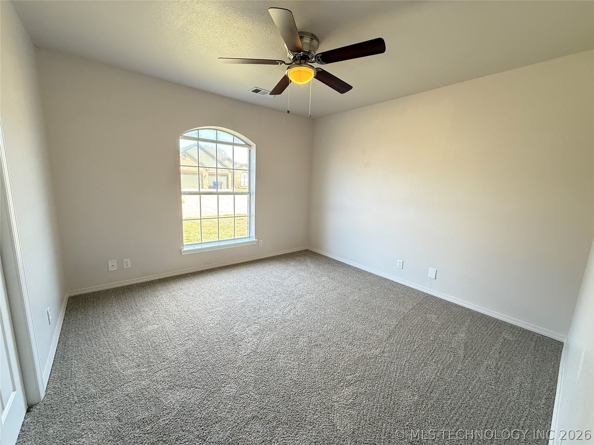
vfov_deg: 85.7
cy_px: 222
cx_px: 297
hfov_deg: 102.1
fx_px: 240
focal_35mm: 14
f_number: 2.2
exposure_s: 1/120
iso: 200
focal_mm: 2.22
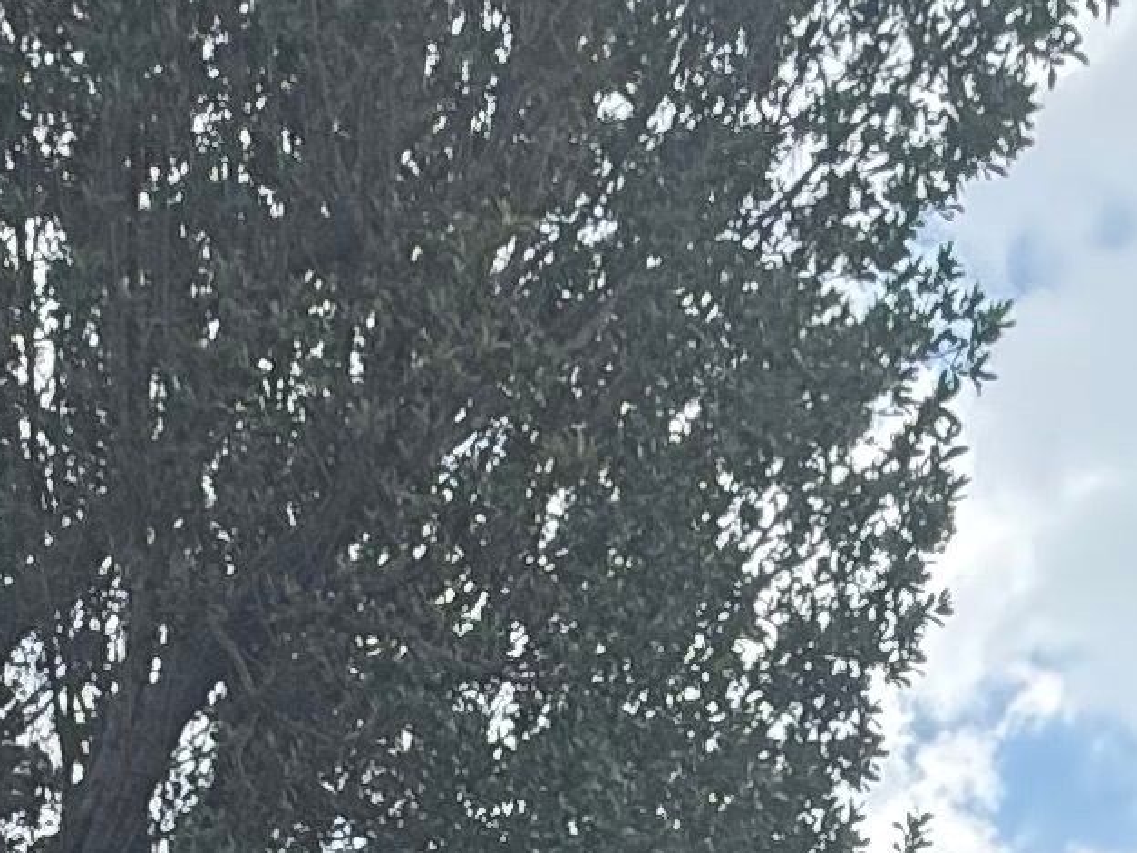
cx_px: 510
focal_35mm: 90
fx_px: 2956
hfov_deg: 21.8
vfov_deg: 11.2
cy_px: 2476
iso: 64
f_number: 2.2
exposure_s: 1/625
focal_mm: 2.22
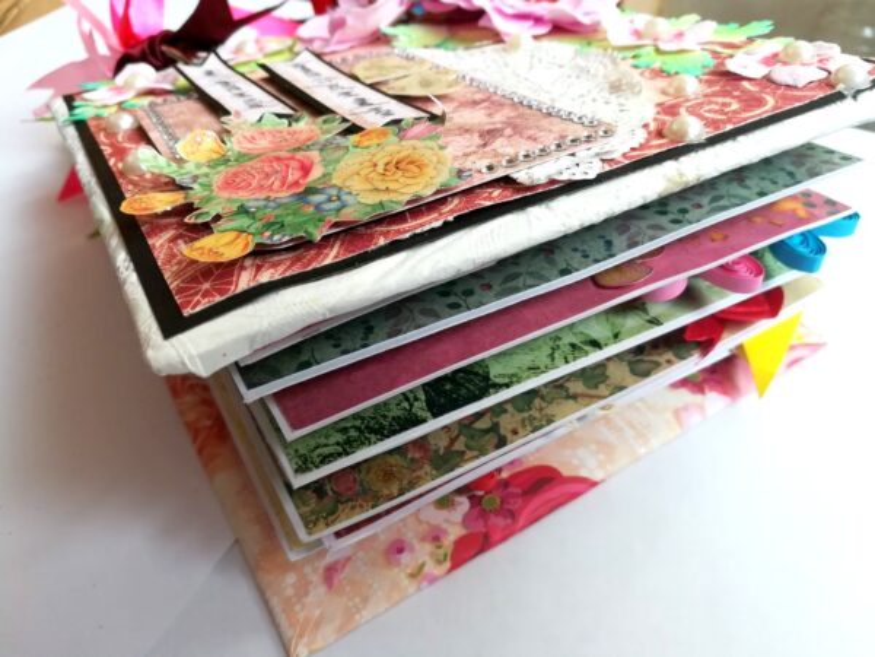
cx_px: 438
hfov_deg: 67.3
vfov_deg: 53.1
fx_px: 657
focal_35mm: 26
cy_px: 328
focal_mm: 3.83
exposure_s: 1/33.3
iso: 64
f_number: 2.2
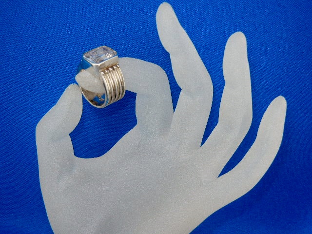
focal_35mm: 59
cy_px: 117
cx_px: 156
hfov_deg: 32.7
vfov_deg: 24.8
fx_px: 532
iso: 291
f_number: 4
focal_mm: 10.6
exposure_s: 1/30
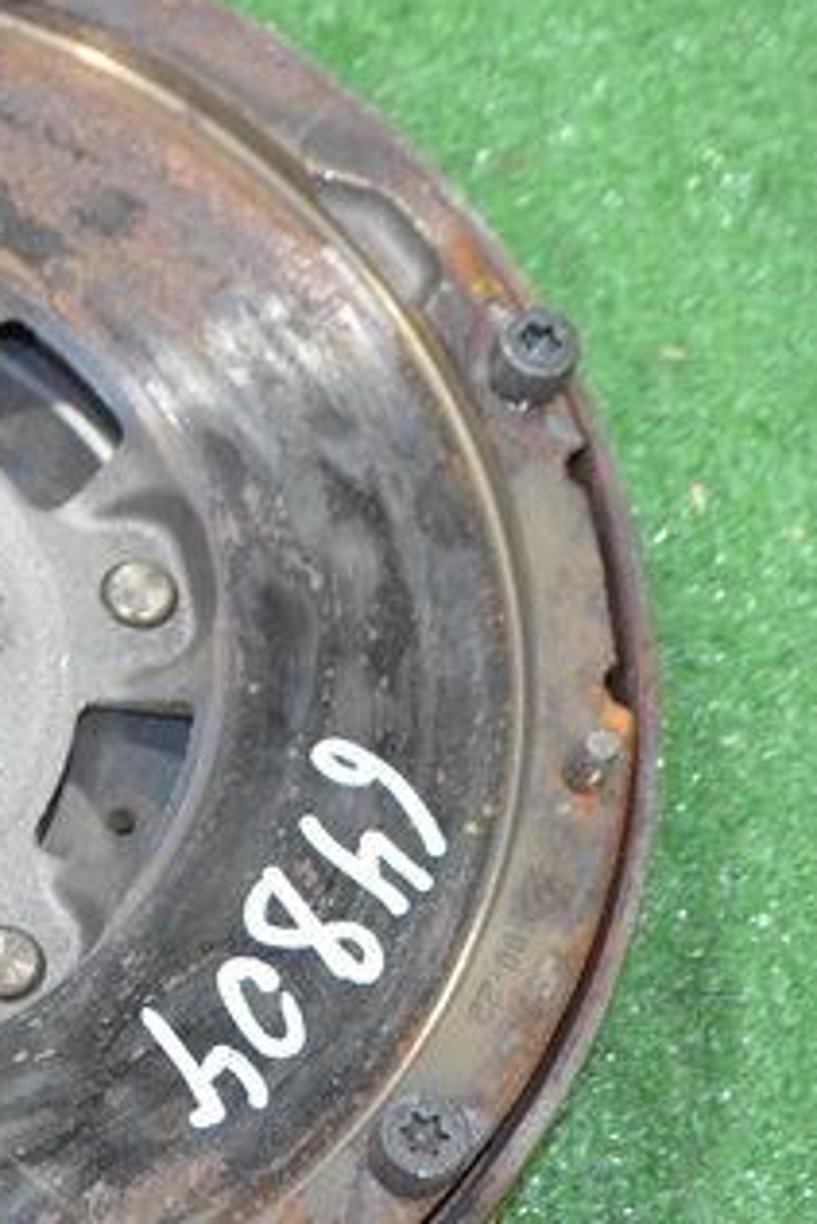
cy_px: 678
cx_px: -302
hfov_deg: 13.5
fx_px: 3298
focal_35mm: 97
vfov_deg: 21.0
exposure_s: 1/60
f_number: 3.8
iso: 1100
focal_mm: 20
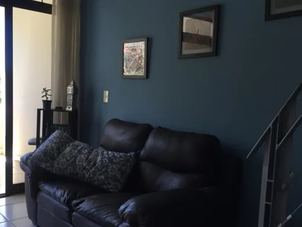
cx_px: 123
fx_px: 323
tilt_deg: -4.0
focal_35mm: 37
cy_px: 125
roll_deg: -4.0
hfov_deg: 49.9
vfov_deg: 38.6
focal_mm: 4.15
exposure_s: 1/120
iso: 32
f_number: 2.2
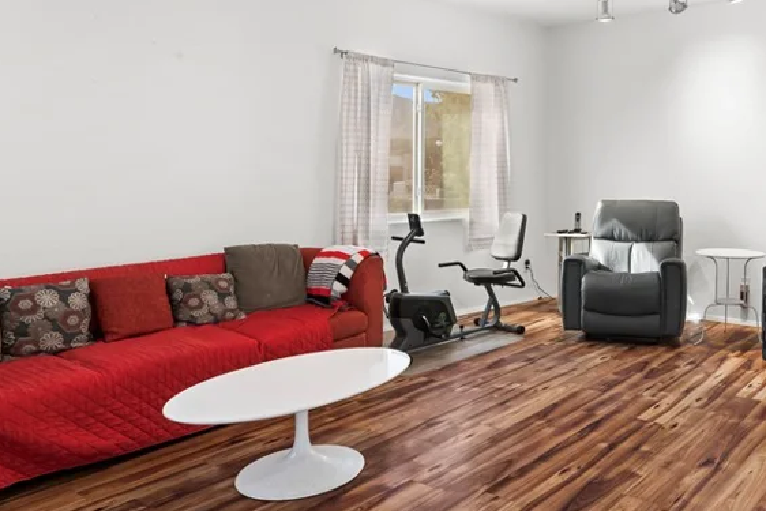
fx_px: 660
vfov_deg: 41.8
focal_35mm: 31
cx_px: 566
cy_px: 171
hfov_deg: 57.5
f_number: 8
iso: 400
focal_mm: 17
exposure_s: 1/10
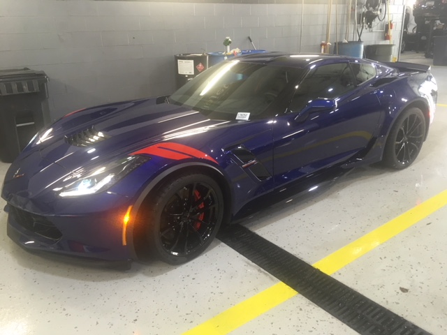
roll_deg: +2.7
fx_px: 374
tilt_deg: -17.0
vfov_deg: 48.2
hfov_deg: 61.7
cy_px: 168
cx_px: 224
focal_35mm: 29
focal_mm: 4.15
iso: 80
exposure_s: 1/30
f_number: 2.2
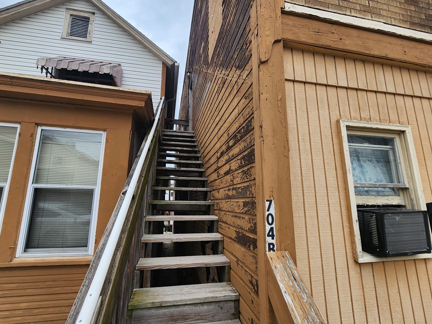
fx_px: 175
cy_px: 165
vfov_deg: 85.6
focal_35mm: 14
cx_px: 206
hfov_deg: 102.0
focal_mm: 2.2
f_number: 2.2
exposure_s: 1/942
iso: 50
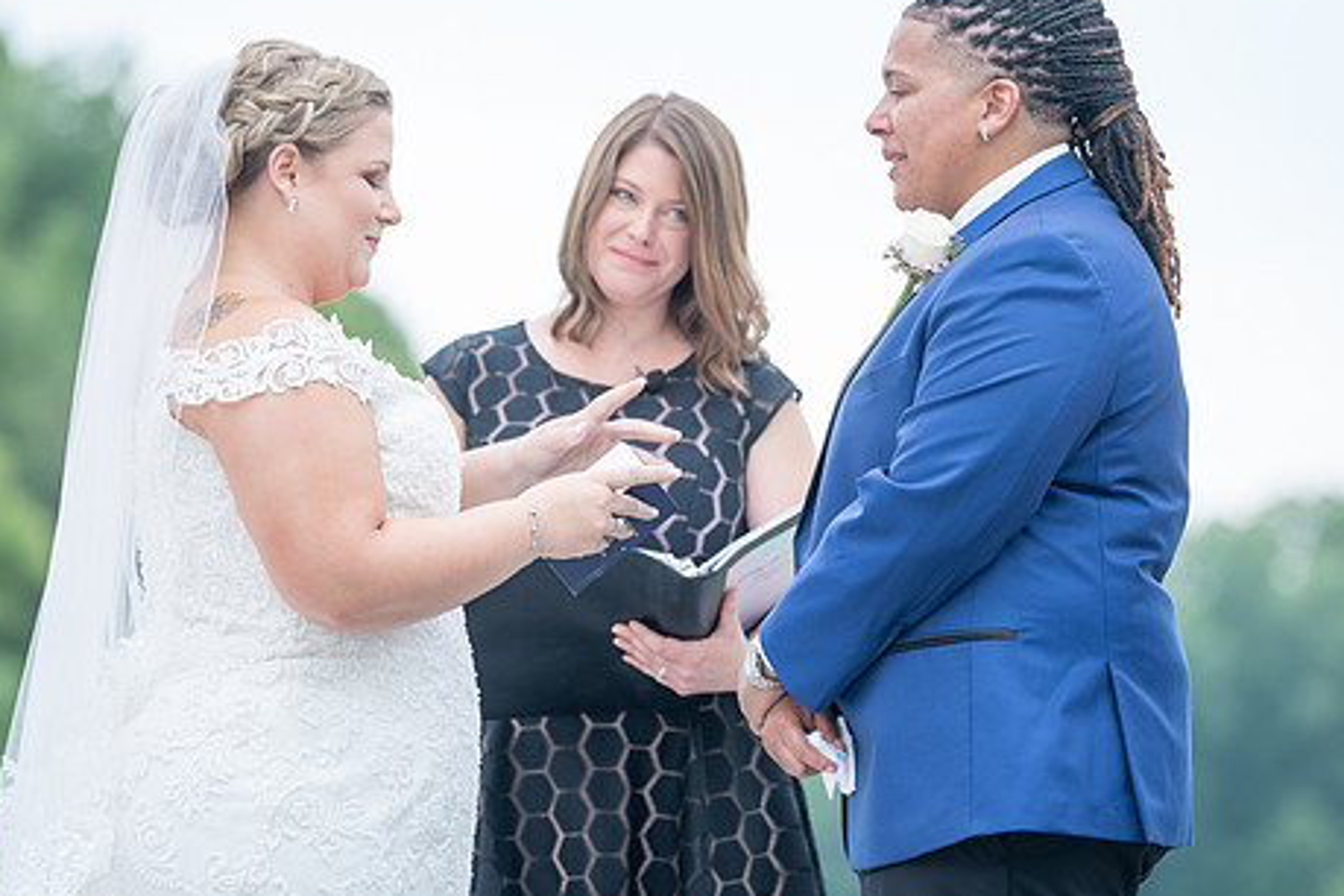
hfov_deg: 7.8
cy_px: 354
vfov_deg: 5.2
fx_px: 9818
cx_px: 670
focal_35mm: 263
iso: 160
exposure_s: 1/200
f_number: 4
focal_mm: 198
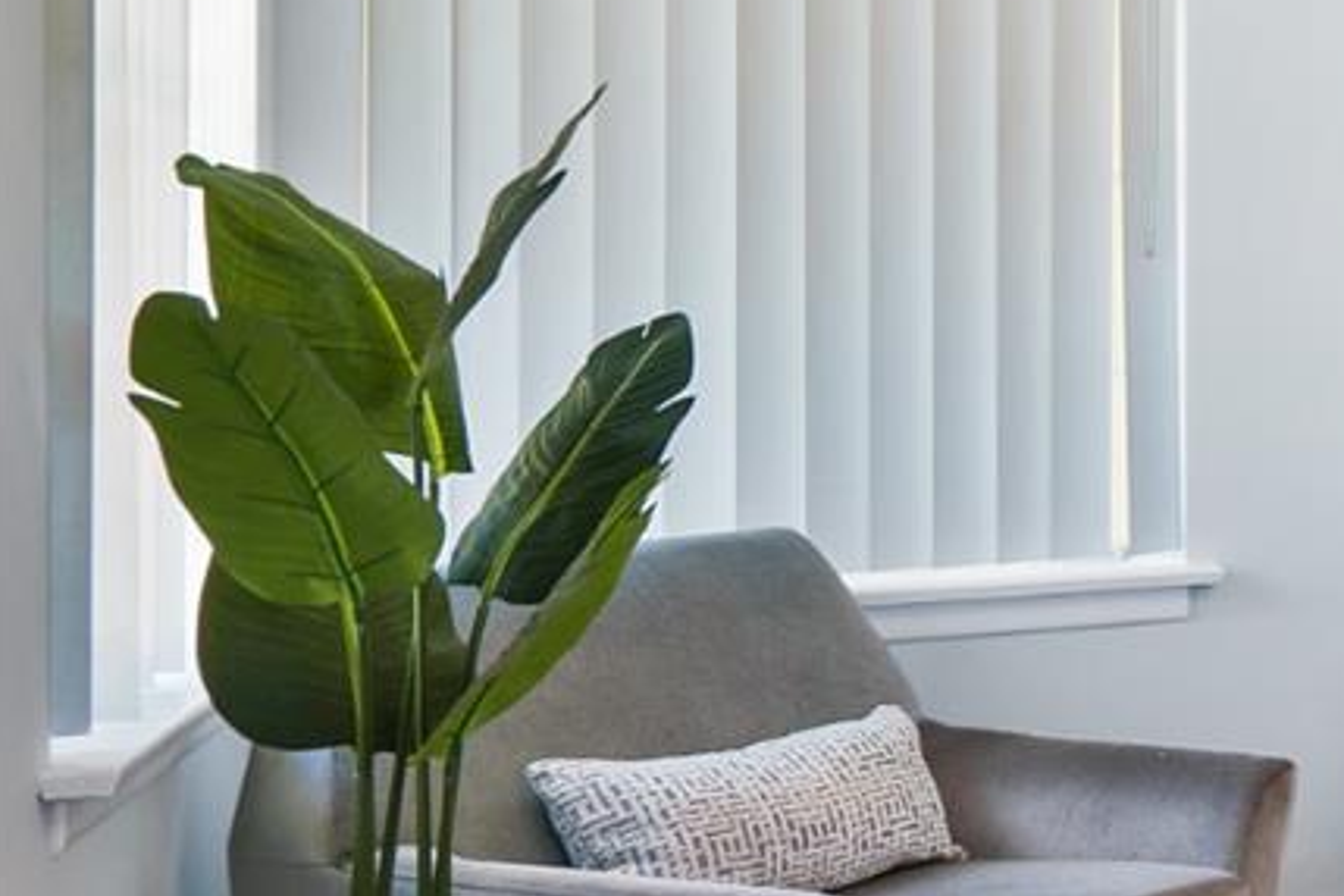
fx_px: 2091
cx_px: 2334
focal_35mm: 56
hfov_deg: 22.8
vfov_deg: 24.1
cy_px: 315
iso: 400
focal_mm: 16
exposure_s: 1/5
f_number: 6.3
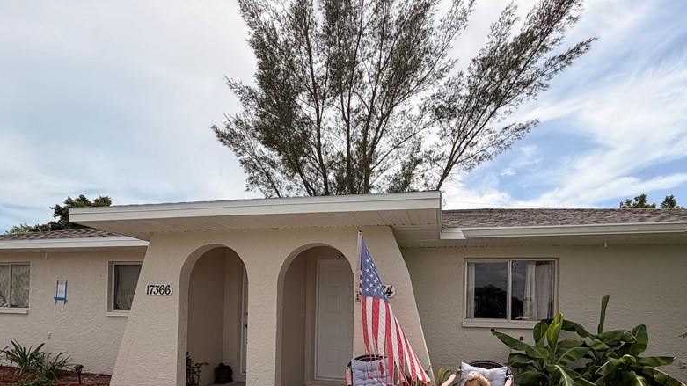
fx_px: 364
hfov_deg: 86.5
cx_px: 363
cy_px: 310
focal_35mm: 20
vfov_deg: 52.2
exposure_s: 1/1087
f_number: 2.2
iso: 20
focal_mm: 2.22
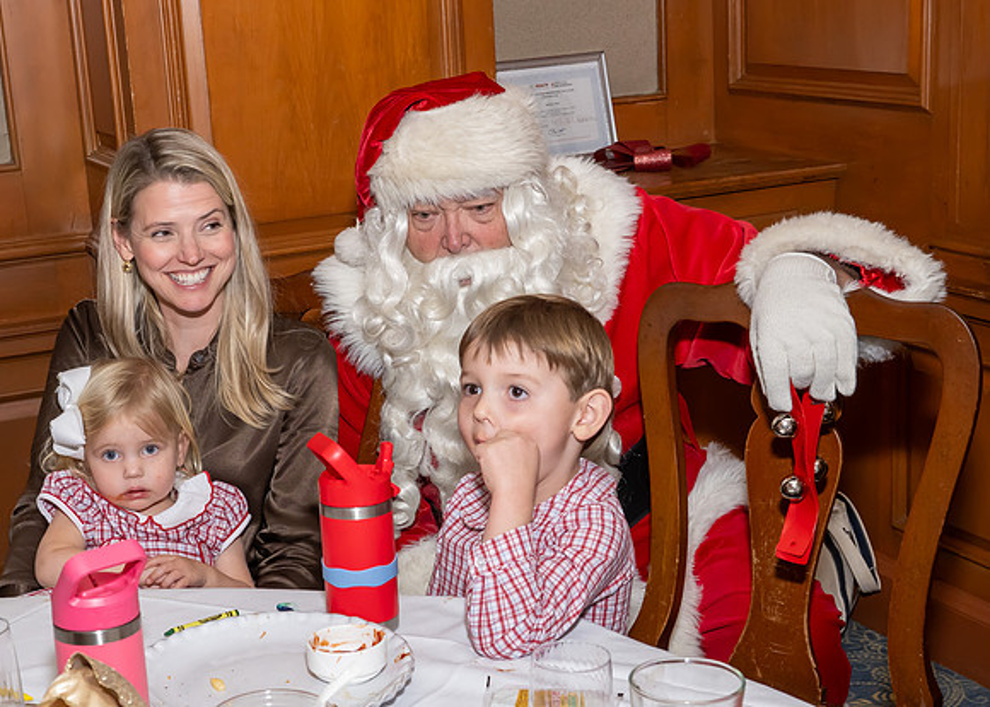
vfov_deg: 24.5
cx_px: 401
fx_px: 1623
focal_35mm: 58
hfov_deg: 33.8
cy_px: 398
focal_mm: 31
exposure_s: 1/250
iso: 800
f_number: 7.1
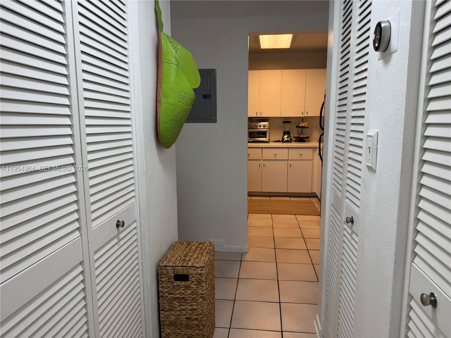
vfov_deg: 56.8
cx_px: 226
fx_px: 313
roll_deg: +1.0
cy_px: 169
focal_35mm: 24
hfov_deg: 71.6
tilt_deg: -8.5
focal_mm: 6.76
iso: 100
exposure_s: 1/120
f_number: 1.78
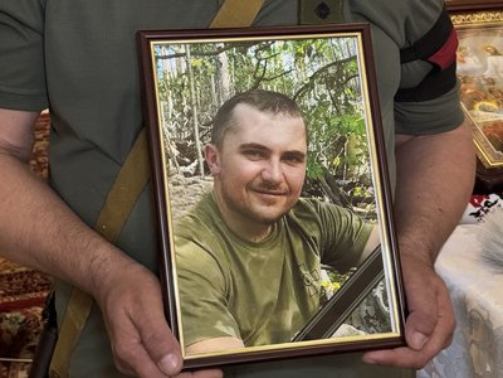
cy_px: 189
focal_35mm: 77
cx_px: 252
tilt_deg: -18.4
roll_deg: +0.6
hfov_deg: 25.3
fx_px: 1119
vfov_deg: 19.1
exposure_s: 1/50
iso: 640
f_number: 2.8
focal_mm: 9
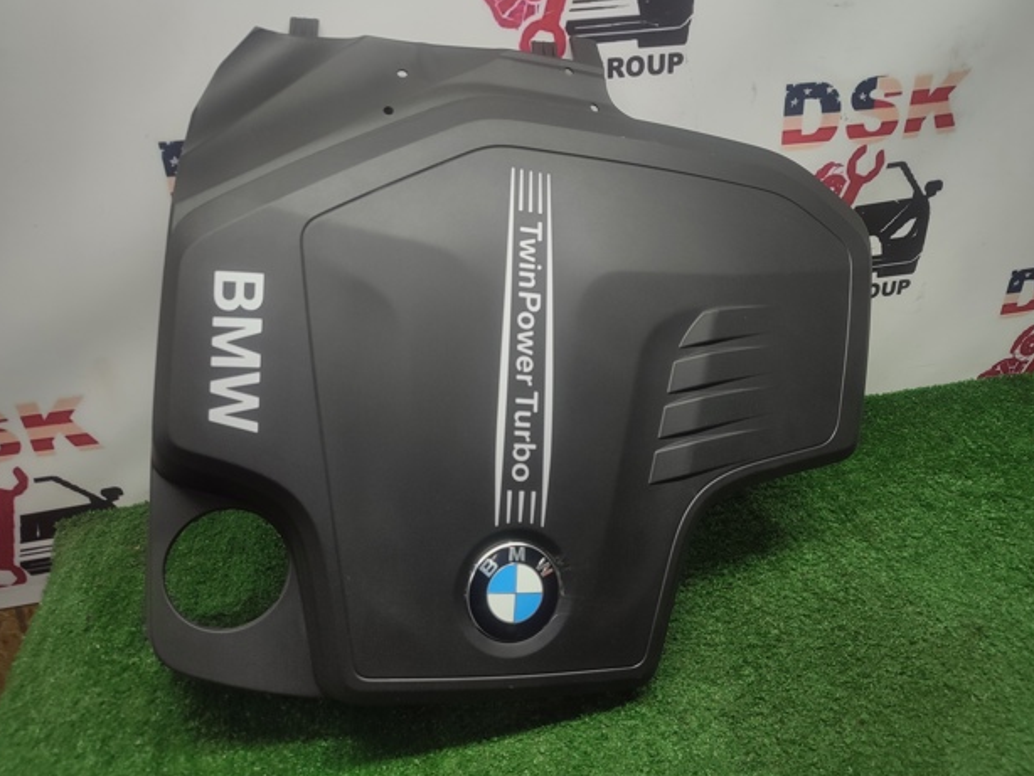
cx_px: 517
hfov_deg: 69.4
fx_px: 747
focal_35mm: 25
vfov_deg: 54.9
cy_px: 384
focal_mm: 5.89
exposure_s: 1/33
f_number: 1.89
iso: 55
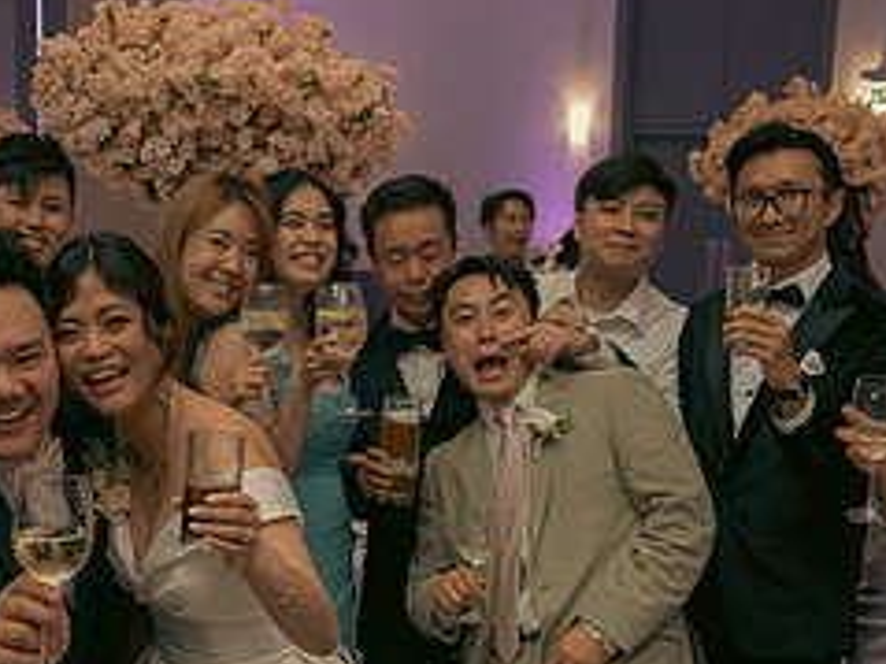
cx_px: 285
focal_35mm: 63
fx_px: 1612
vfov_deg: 22.9
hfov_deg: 30.5
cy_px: 532
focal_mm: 27
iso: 2500
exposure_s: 1/160
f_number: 3.5
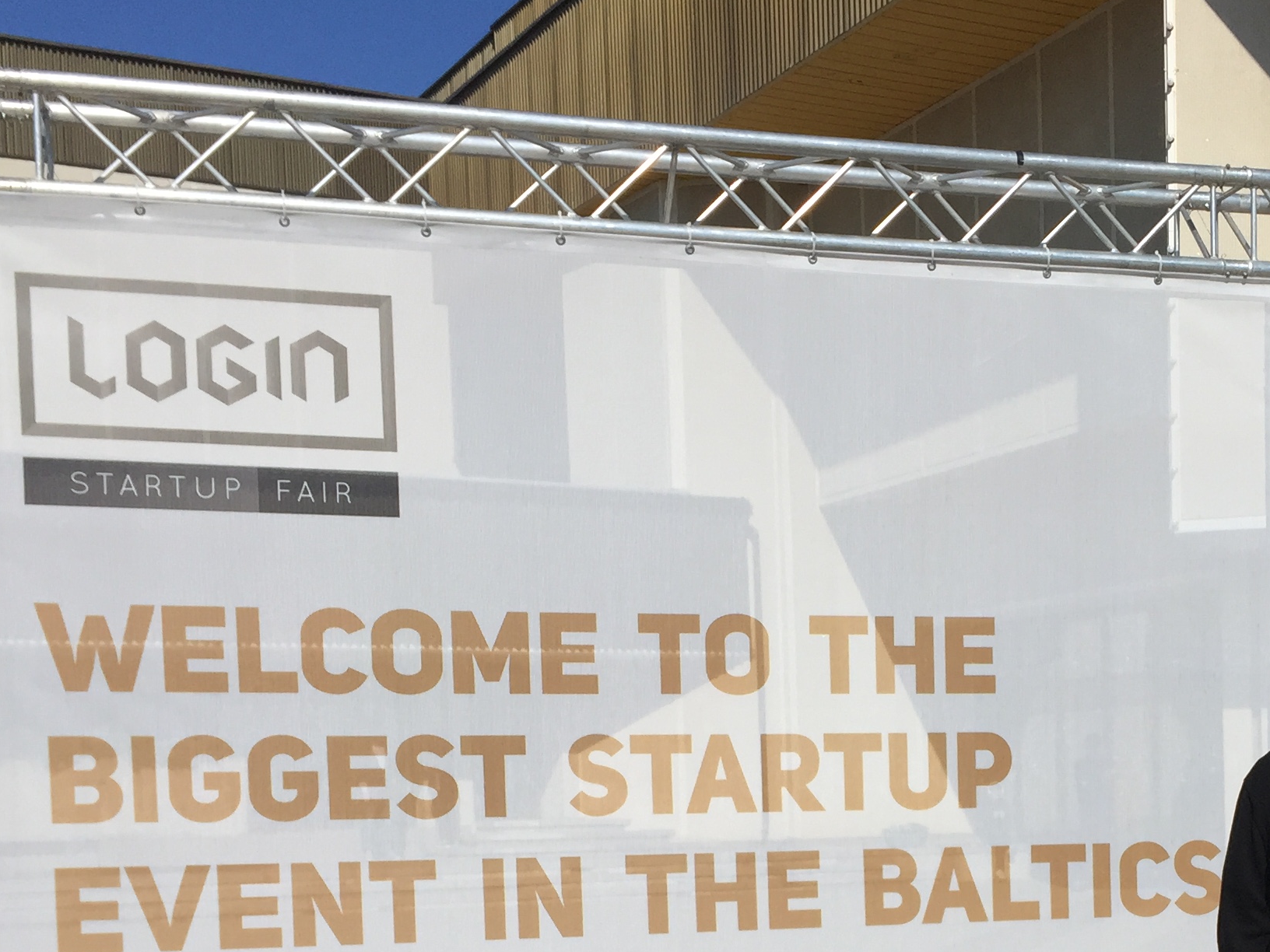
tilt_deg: -3.5
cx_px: 969
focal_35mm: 58
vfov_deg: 24.2
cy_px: 926
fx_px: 2128
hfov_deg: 32.5
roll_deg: +1.5
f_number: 2.2
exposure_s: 1/3968
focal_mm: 4.15
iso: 32
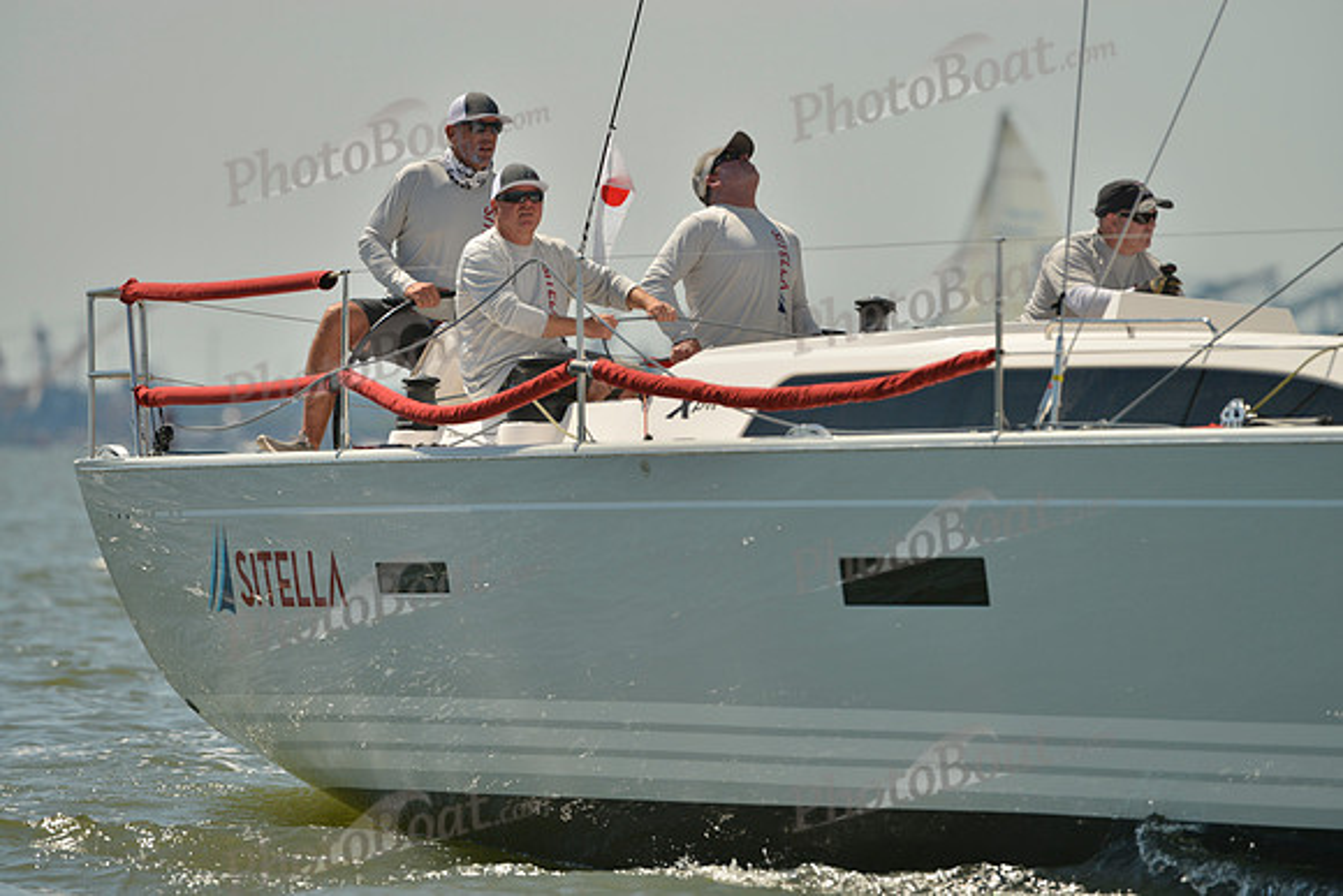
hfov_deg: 5.2
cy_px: 448
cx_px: 672
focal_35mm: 400
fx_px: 14925
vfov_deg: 3.4
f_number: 5.6
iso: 200
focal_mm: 400
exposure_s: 1/1600
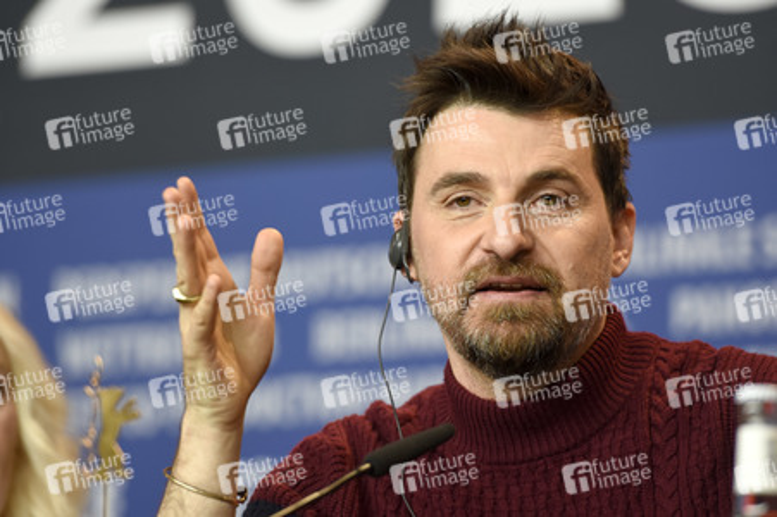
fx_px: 6470
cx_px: 388
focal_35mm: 300
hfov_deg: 6.9
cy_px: 258
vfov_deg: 4.6
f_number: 3.2
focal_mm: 200
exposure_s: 1/320
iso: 640
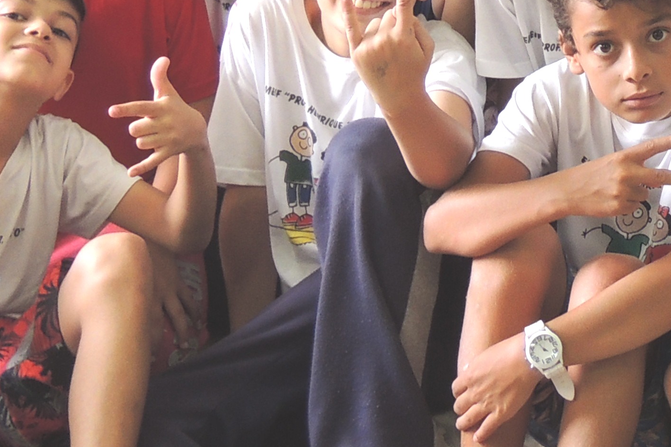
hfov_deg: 19.0
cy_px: -241
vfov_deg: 12.7
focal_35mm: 102
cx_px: 791
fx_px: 1901
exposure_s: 1/30
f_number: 3.1
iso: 200
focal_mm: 5.3
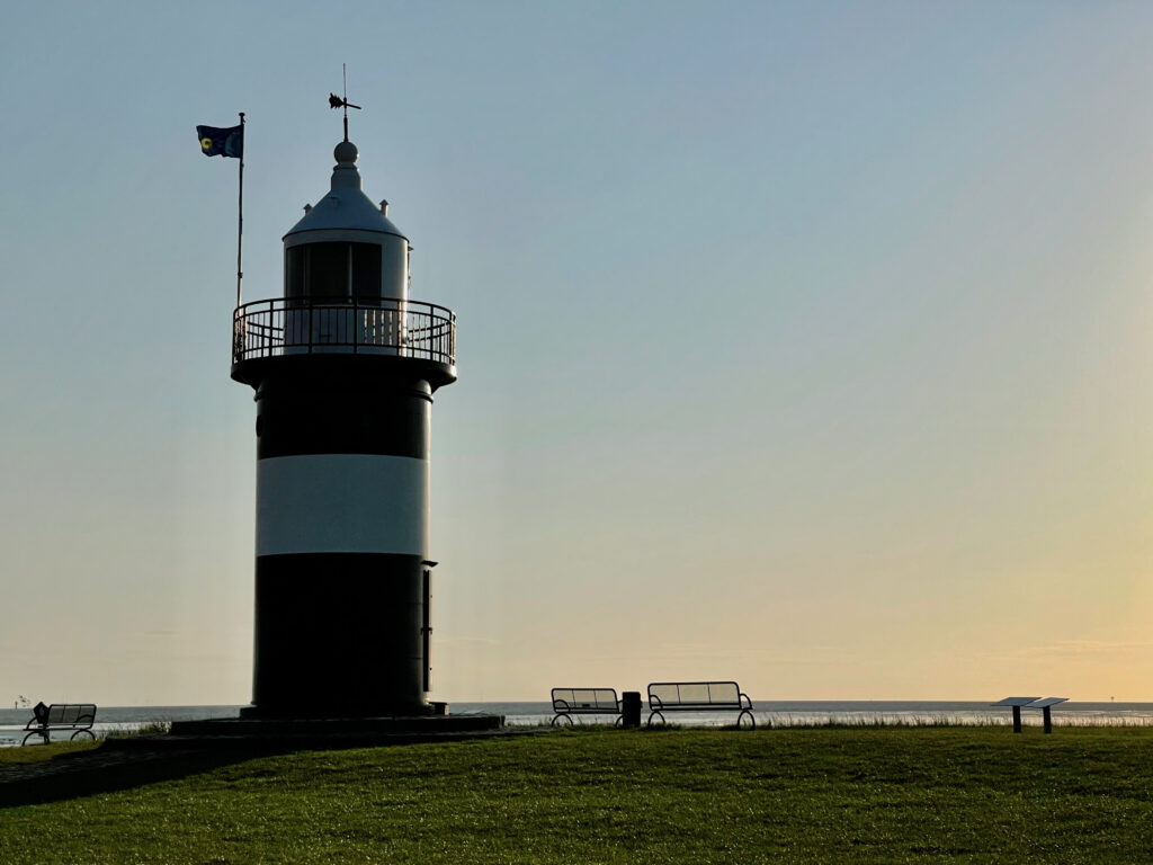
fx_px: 2132
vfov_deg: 22.9
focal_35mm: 64
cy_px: 432
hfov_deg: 30.3
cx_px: 576
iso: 20
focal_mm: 7.5
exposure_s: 1/6135
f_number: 2.2
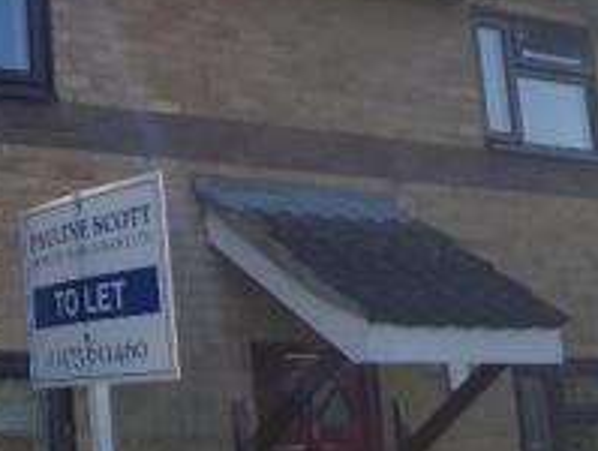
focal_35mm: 76
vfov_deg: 19.4
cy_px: 182
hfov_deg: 23.5
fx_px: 1315
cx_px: -107
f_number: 1.7
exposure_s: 1/1892
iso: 40
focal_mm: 4.2
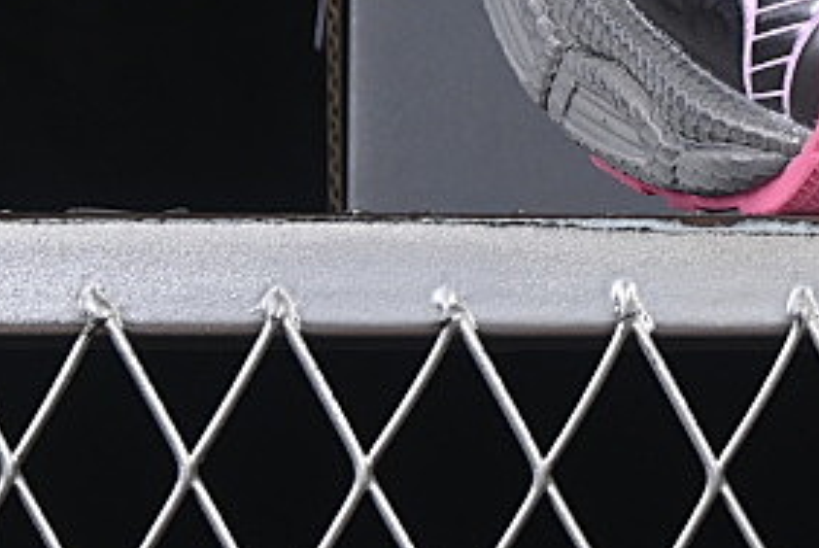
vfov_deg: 4.7
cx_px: 1533
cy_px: -434
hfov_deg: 6.9
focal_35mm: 288
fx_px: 6559
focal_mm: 50
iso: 160
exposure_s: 1/80
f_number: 7.1
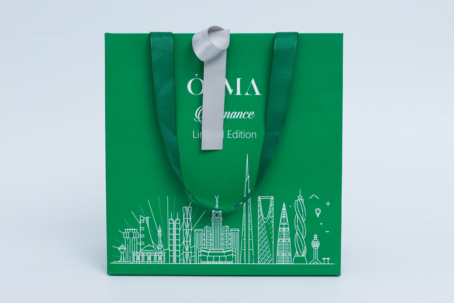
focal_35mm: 52
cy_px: 152
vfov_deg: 26.0
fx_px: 656
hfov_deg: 38.2
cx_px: 227
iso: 100
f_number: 10
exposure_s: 1/125
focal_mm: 35
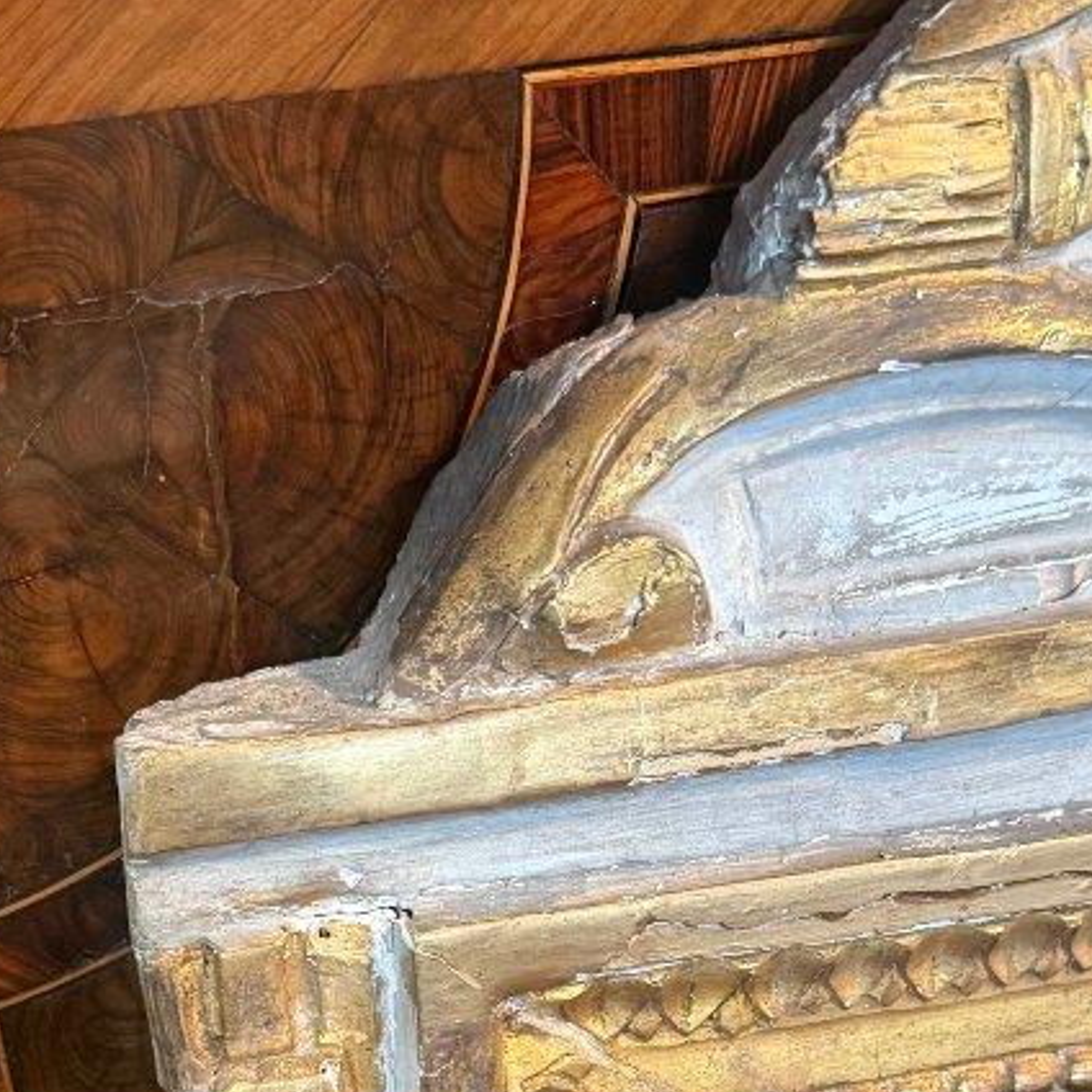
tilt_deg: -37.1
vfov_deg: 26.9
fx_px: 2141
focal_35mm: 60
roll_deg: +3.4
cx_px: 502
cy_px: 1110
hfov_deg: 28.6
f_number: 1.78
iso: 250
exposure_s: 1/50
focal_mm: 6.76
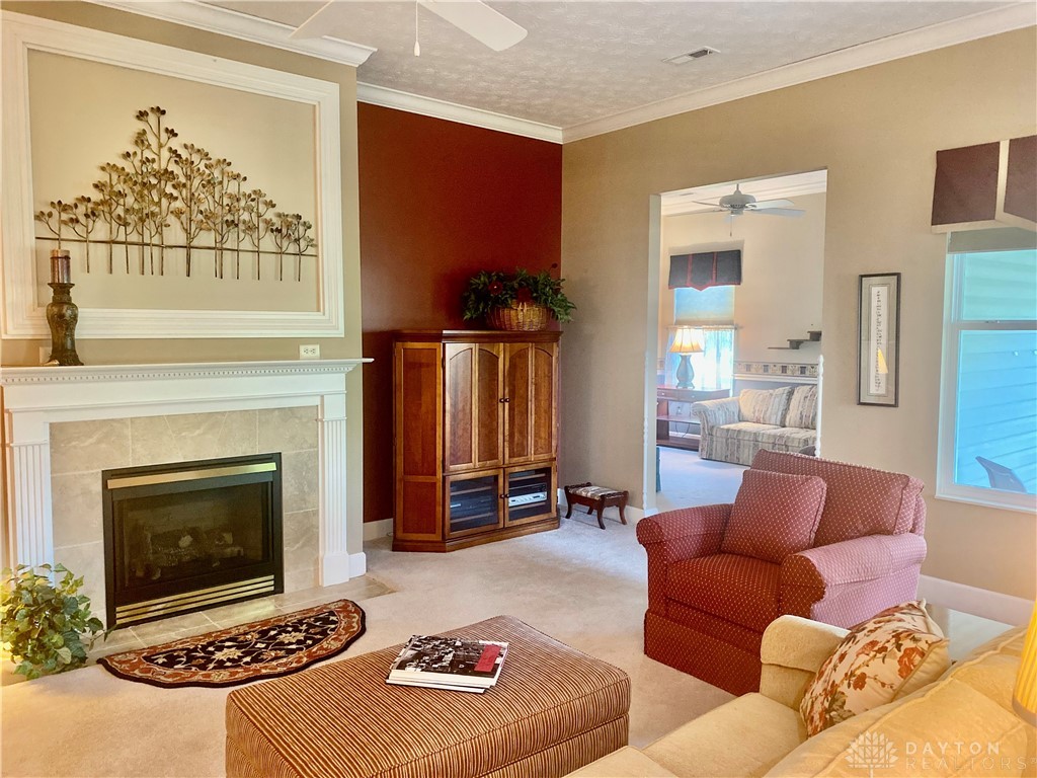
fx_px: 779
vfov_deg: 53.1
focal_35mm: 26
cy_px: 389
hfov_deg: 67.3
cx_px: 518
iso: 400
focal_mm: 4.25
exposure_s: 1/40
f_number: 1.8
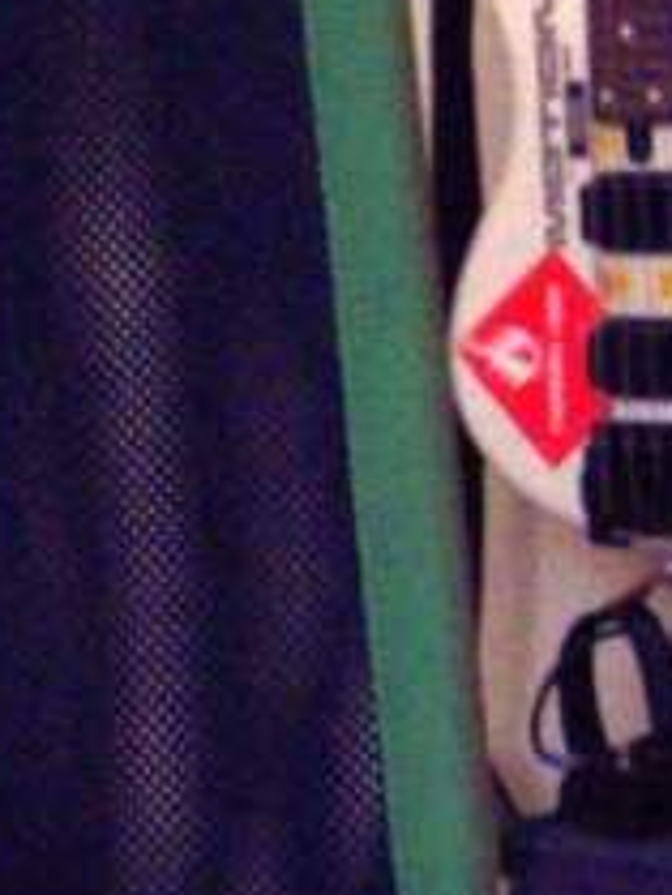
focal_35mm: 186
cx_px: -469
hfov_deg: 7.8
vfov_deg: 10.6
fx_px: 4810
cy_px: 206
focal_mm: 8
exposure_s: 1/8
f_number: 2.8
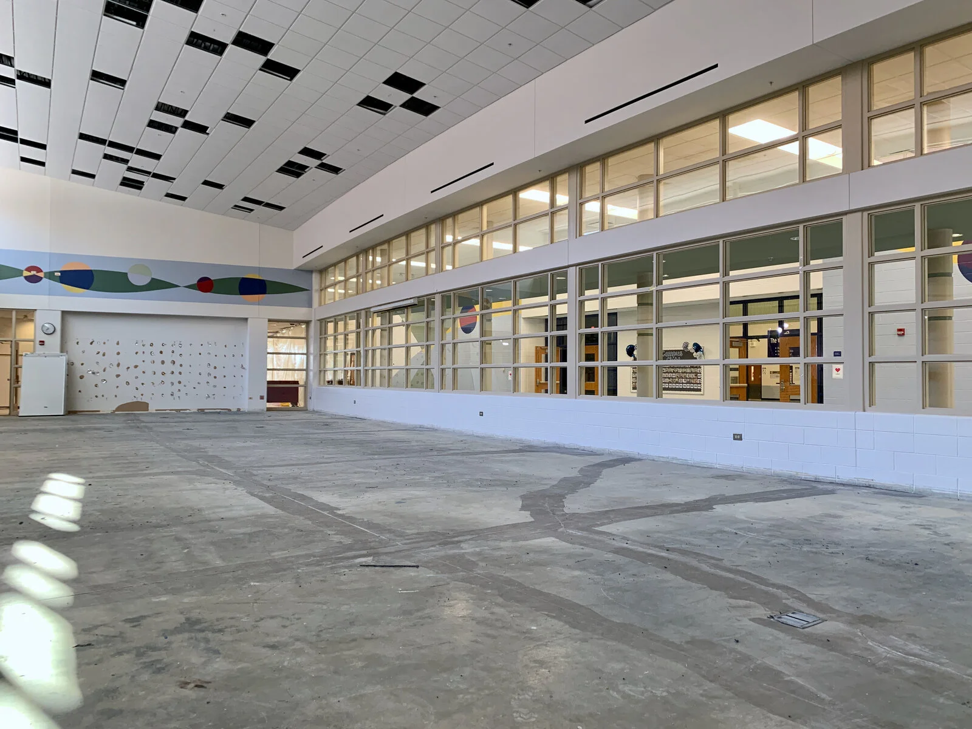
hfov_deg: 67.3
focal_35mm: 26
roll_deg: +0.0
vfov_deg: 53.1
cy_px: 364
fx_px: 730
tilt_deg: +1.0
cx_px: 486
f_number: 1.8
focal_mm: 4.25
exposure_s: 1/60
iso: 100
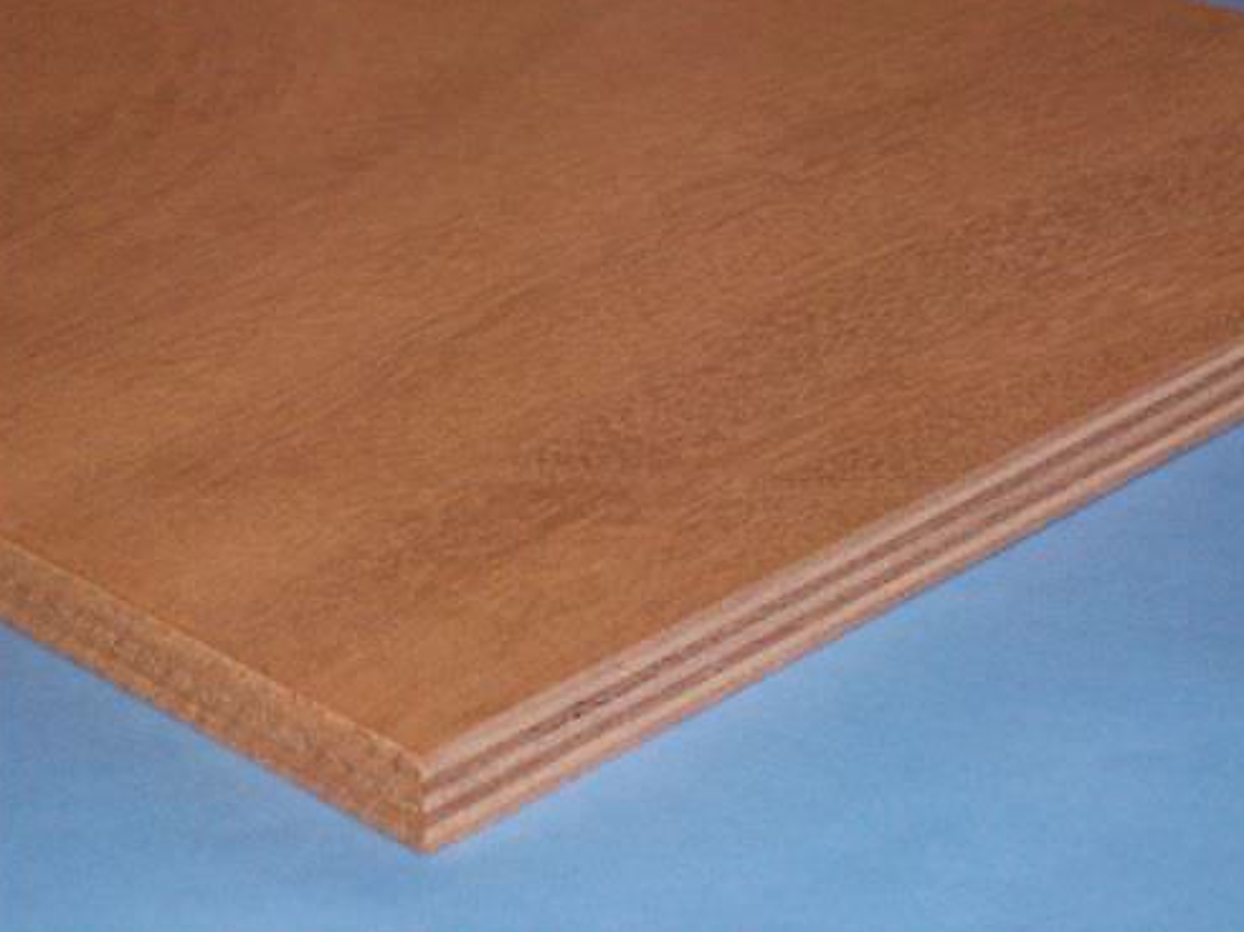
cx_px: 626
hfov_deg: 17.9
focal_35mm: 110
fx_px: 3952
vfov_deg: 13.5
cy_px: 467
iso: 400
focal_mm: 18
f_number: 4.8
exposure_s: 1/257
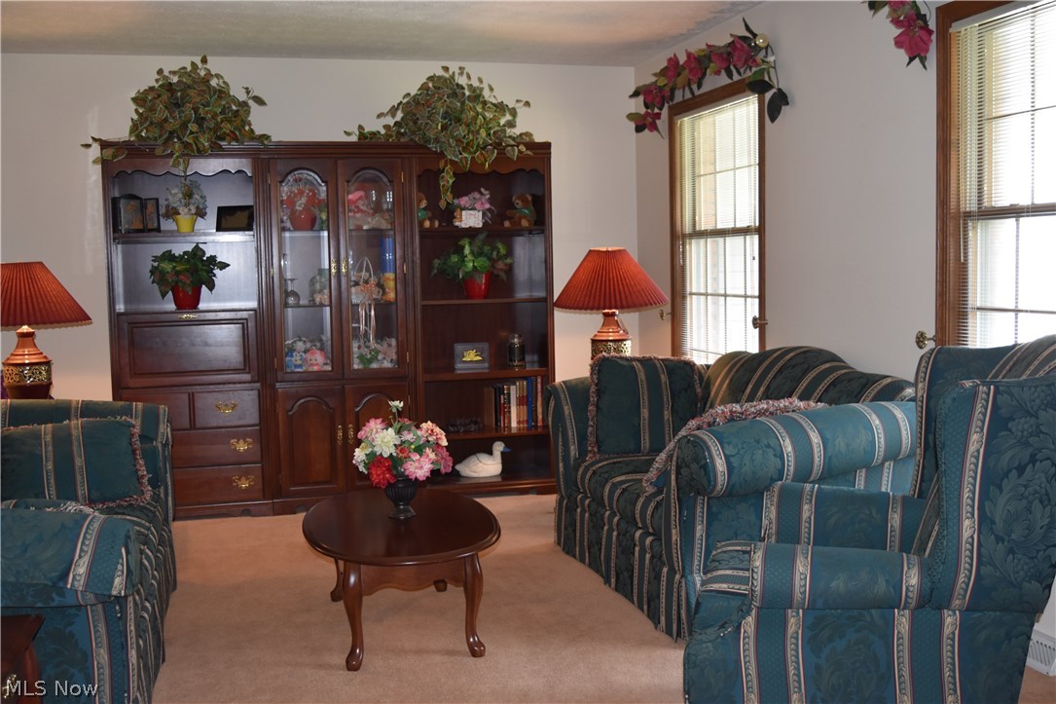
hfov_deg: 51.3
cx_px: 528
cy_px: 352
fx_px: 1100
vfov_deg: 35.5
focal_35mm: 38
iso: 800
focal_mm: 25
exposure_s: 1/60
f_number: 4
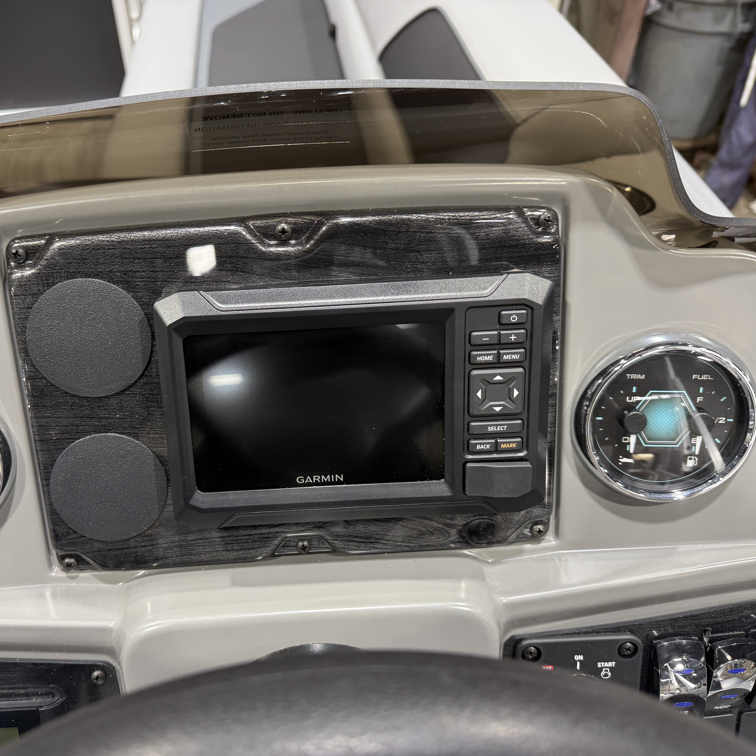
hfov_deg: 55.2
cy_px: 386
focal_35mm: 29
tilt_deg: -43.5
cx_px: 304
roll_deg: +3.0
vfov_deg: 55.6
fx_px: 717
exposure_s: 1/60
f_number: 1.78
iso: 160
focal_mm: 6.76
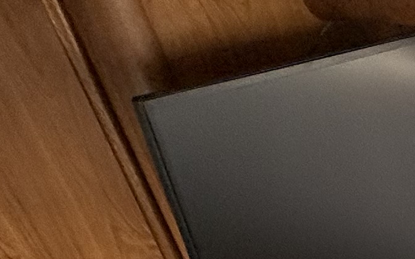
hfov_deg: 15.3
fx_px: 1007
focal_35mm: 89
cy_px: 515
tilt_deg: -34.5
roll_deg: +0.7
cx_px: 954
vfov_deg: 12.8
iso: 64
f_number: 2.2
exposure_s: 1/132
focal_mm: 2.22
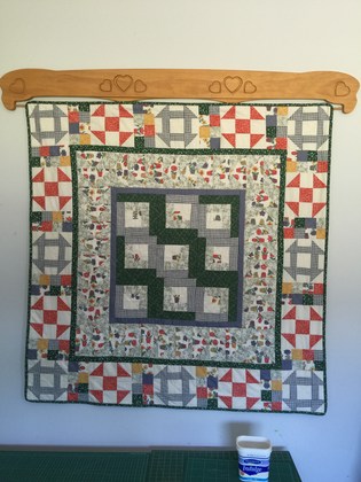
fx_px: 403
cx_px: 180
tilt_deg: -1.4
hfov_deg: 48.2
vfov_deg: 61.7
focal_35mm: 29
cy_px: 241
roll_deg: -0.6
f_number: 2.2
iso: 64
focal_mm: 4.15
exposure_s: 1/17
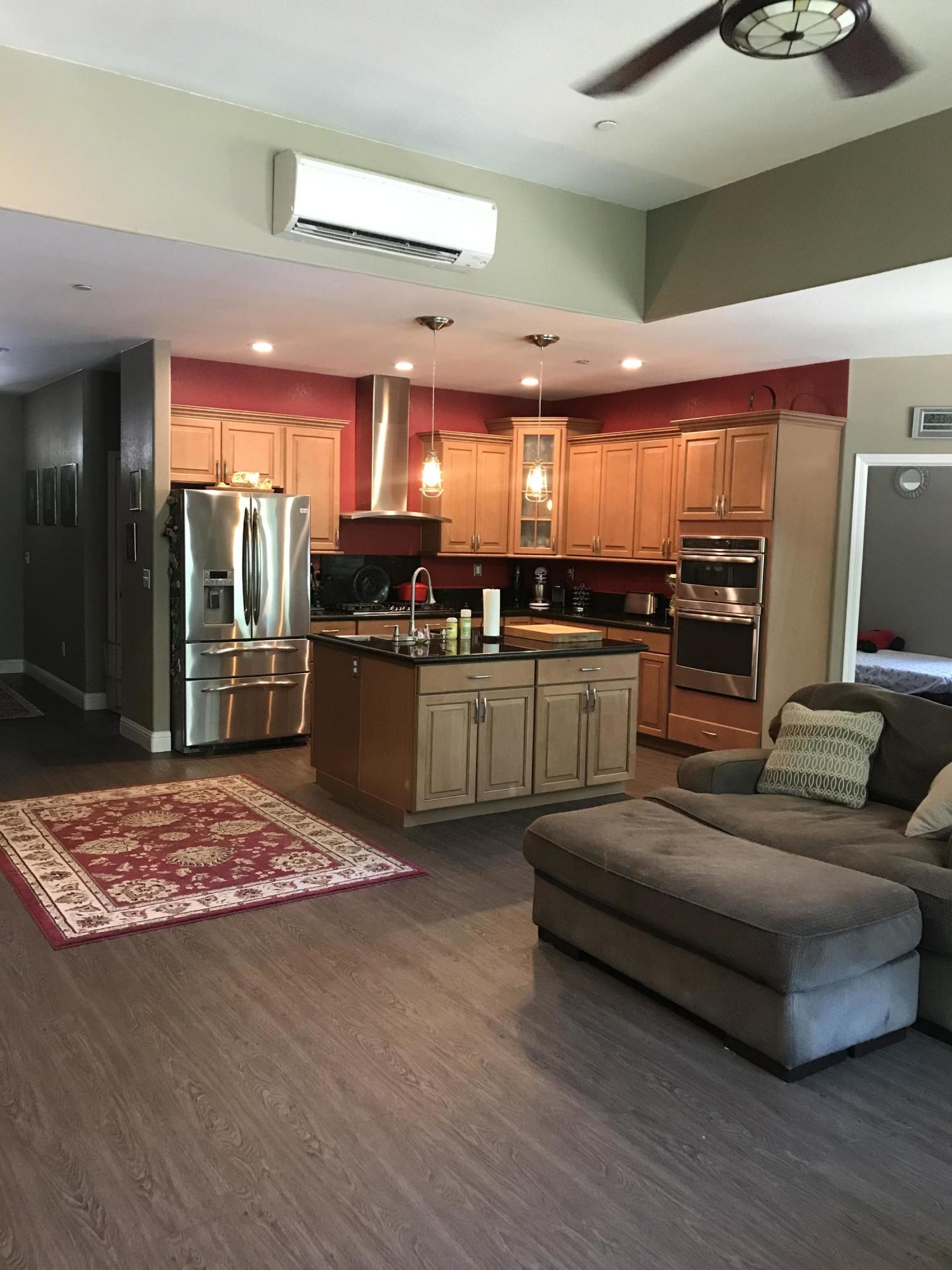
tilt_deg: -7.1
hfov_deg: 49.7
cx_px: 476
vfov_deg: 63.4
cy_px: 635
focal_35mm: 28
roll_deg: -0.6
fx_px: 1027
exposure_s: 1/15
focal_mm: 3.99
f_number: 1.8
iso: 64
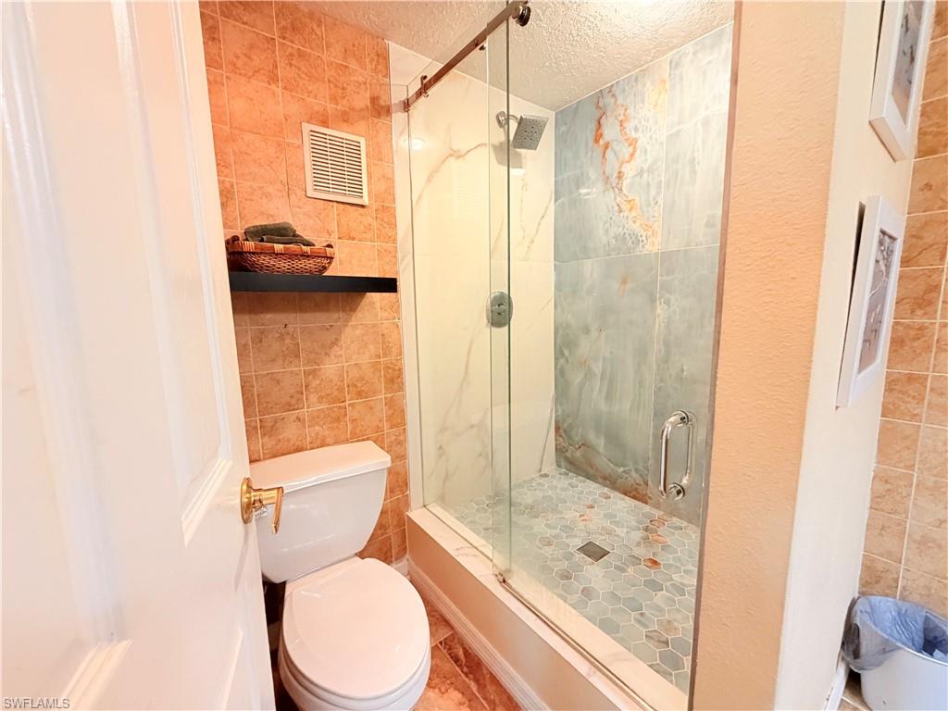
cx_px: 474
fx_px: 383
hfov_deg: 102.1
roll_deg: +1.3
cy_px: 356
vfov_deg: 85.7
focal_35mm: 14
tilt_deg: -8.5
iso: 400
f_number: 2.2
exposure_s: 1/60
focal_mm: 2.22
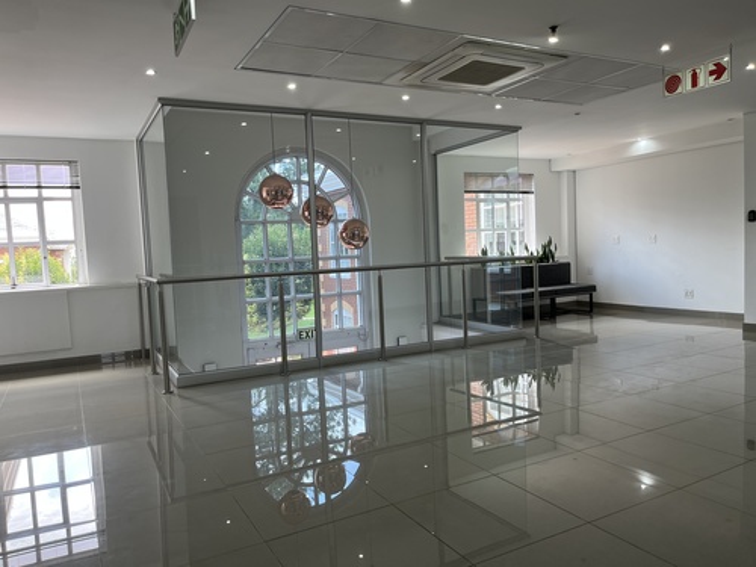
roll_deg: +1.9
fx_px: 568
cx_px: 378
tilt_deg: -4.8
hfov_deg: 67.3
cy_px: 284
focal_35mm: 26
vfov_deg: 53.1
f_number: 1.6
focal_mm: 5.1
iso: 40
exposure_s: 1/100
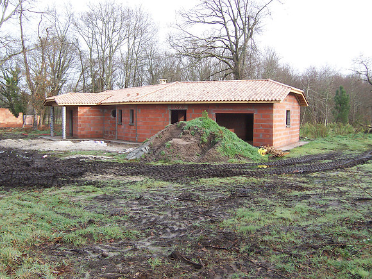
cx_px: 186
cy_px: 140
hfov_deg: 51.4
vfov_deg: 39.7
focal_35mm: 36
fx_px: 387
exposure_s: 1/180
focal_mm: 5.6
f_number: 3.4
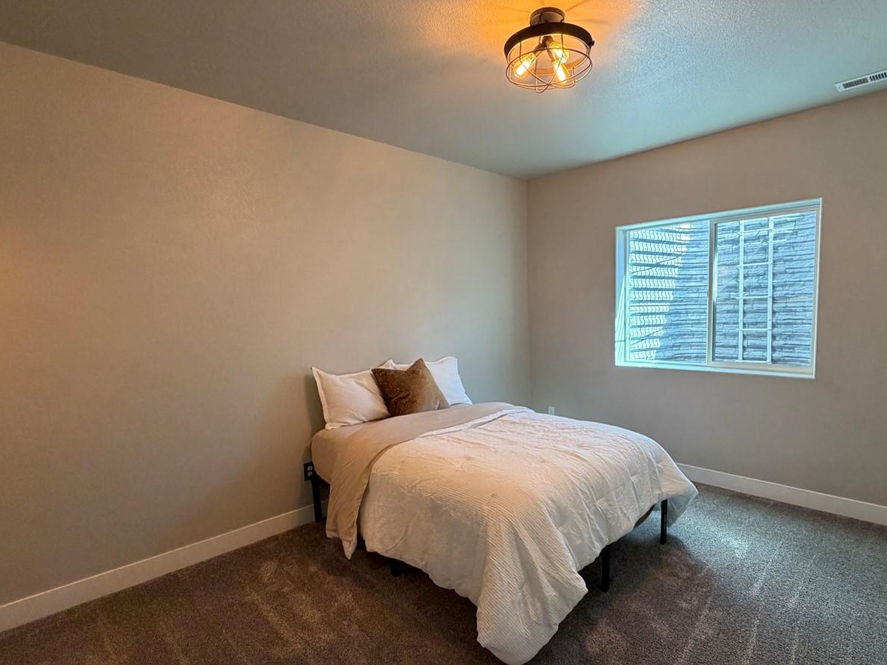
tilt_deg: -5.4
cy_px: 357
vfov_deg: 68.6
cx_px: 503
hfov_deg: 84.2
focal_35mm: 19
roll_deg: +1.7
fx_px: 487
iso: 250
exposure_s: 1/120
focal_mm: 2.22
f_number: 2.2
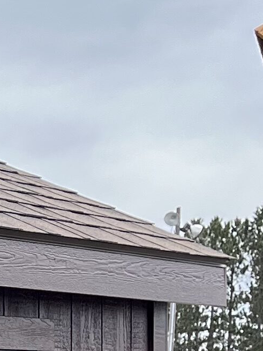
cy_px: 475
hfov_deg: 8.1
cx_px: -500
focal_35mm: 160
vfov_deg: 11.9
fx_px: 1621
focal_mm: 5.1
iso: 50
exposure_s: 1/2825
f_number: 1.6
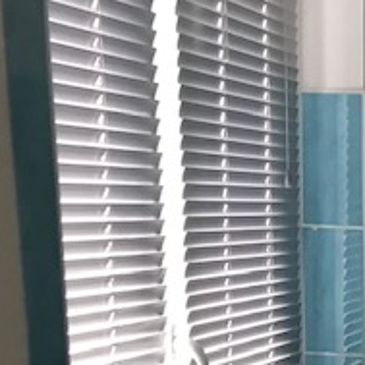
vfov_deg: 19.5
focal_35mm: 84
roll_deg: -2.1
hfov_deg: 18.2
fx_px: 1002
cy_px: 429
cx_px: 558
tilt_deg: -12.3
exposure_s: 1/14
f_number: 1.8
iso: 100
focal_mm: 3.99
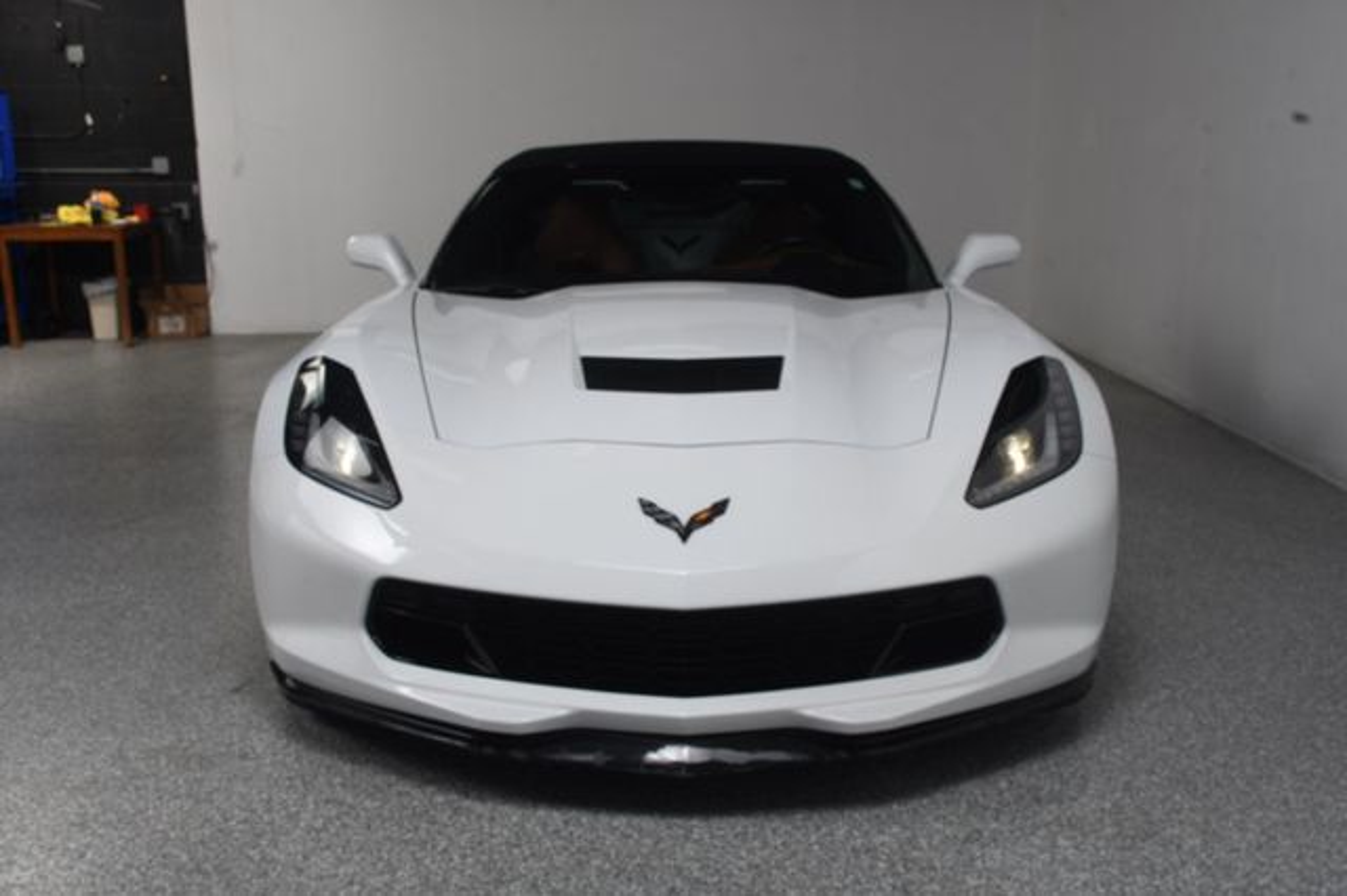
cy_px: 448
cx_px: 674
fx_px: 1458
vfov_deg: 34.2
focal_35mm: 39
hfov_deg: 49.6
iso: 100
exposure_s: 1/160
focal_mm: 26
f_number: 14
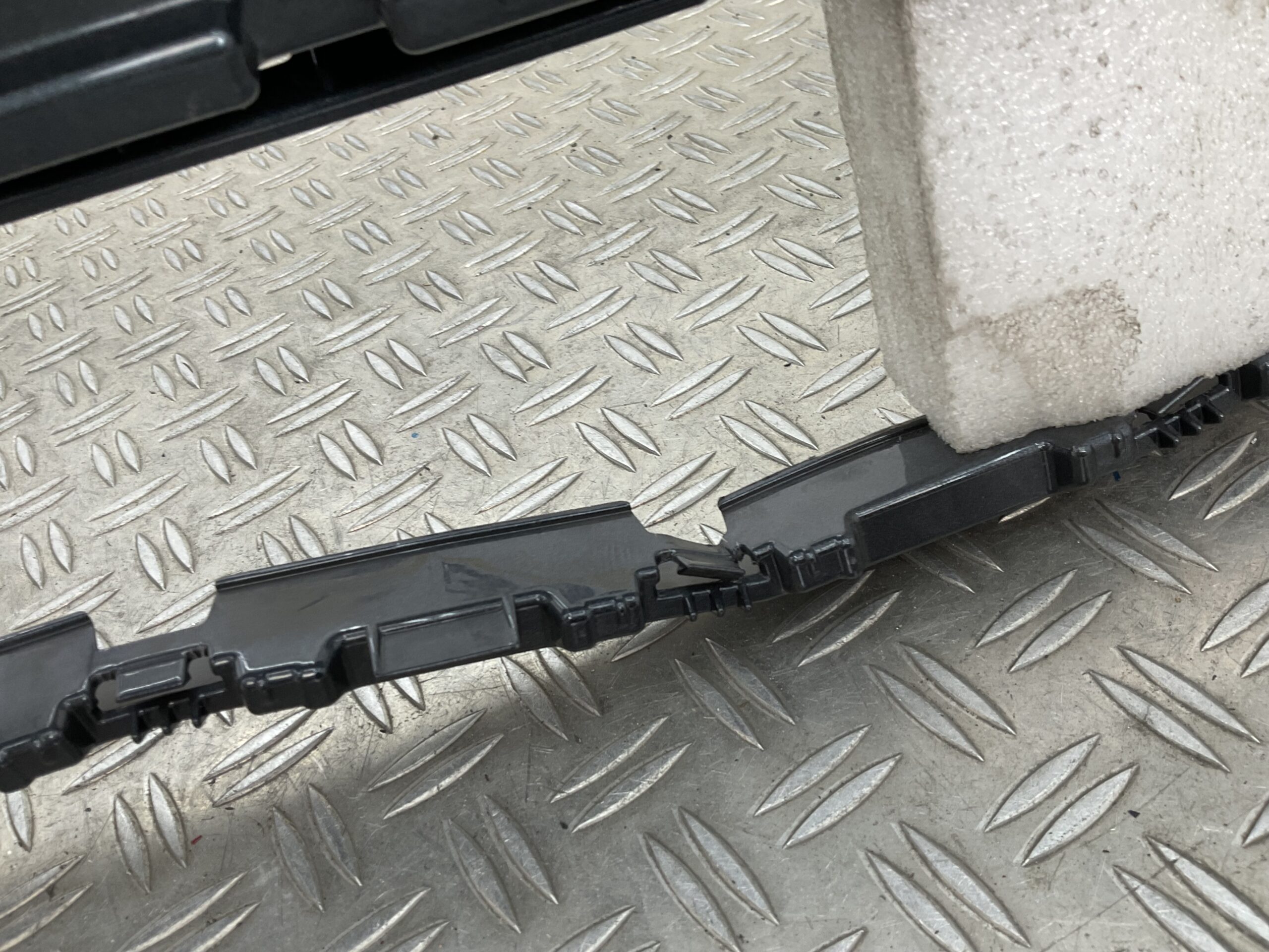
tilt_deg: -44.3
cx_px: 634
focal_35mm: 29
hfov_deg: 61.7
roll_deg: +14.2
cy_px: 476
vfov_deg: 48.2
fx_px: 1063
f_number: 1.8
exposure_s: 1/100
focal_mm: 3
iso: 25
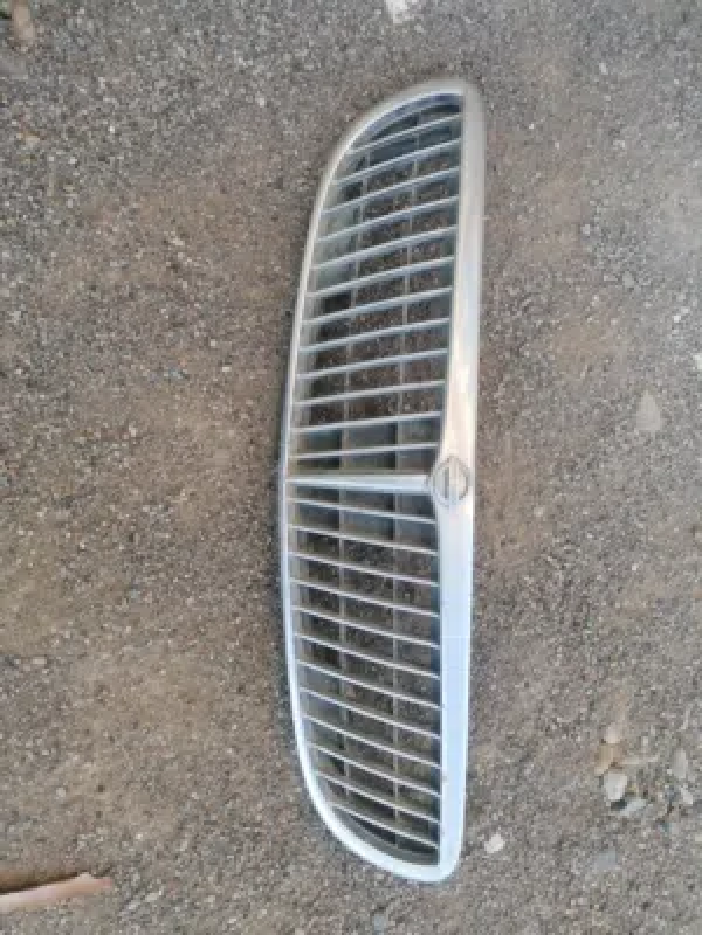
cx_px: 351
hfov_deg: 51.4
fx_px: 730
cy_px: 468
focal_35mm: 27
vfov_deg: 65.3
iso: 50
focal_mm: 4.75
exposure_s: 1/100
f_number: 1.8
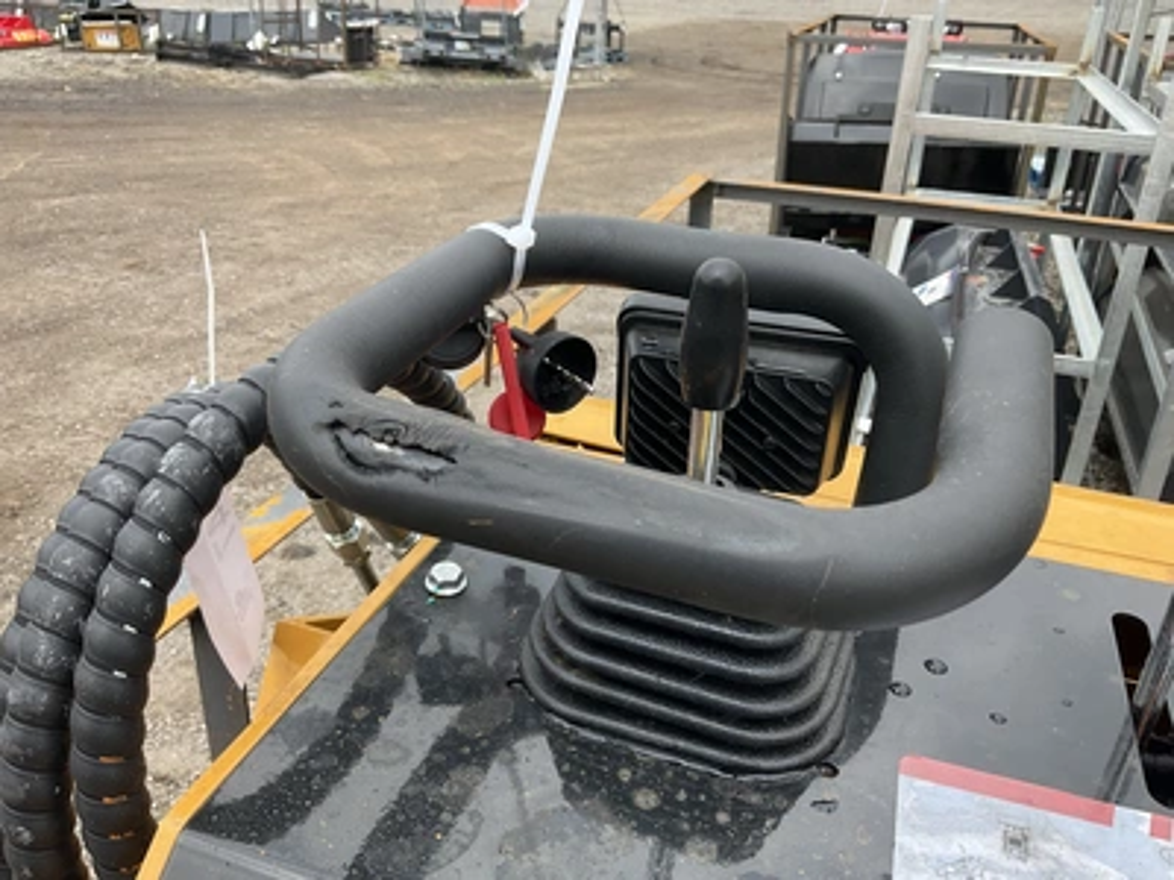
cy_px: 440
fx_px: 984
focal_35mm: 29
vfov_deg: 48.2
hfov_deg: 61.7
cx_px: 587
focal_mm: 3
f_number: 1.8
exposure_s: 1/728
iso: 25
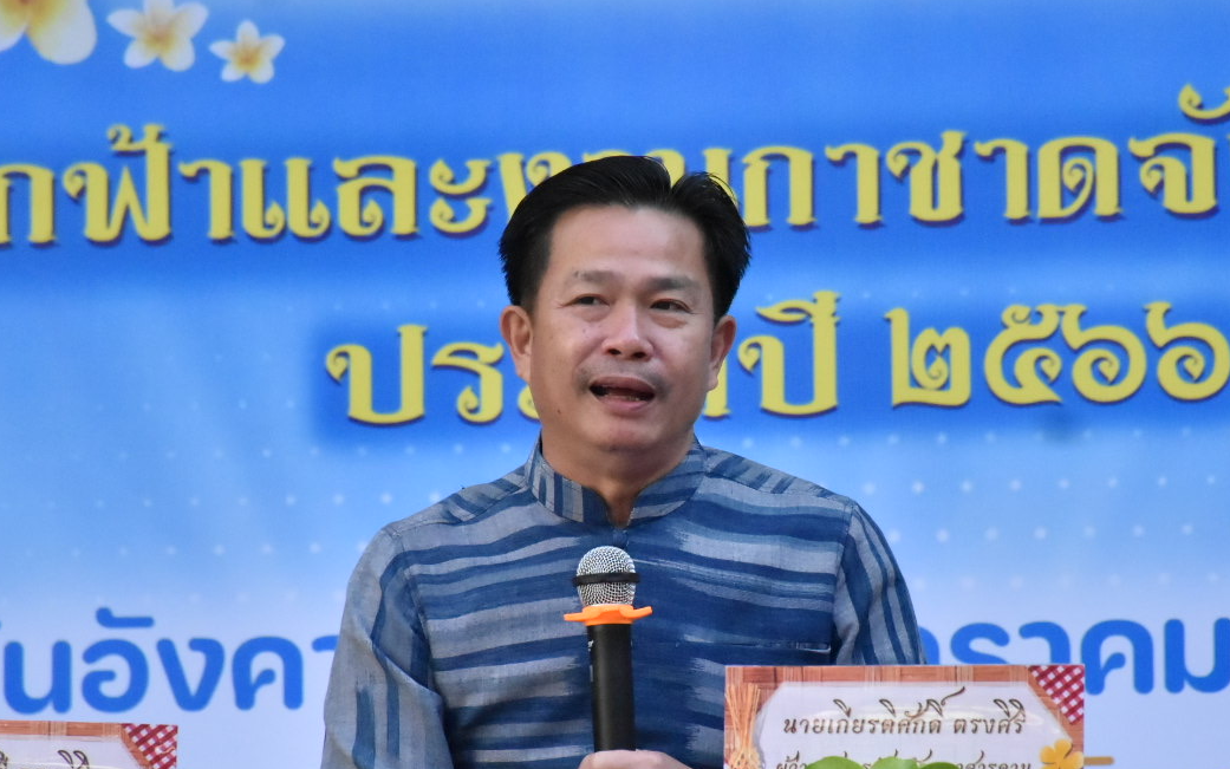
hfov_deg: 6.3
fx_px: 11164
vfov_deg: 3.9
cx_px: 697
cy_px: 549
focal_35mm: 333
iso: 4000
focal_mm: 140
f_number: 7.1
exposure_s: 1/3200
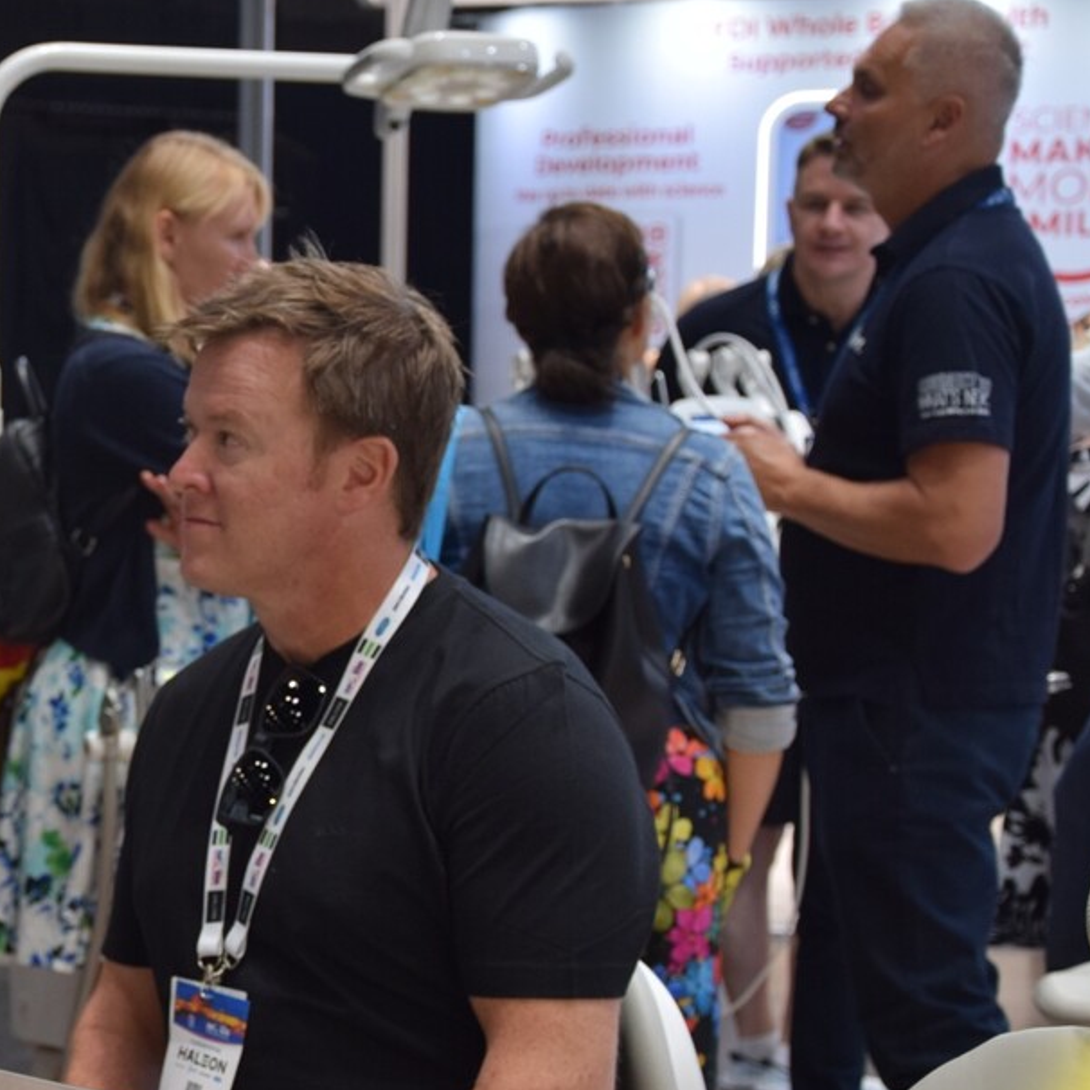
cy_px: 718
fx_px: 3954
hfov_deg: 15.3
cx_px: -61
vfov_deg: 15.7
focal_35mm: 111
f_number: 5
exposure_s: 1/100
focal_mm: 40
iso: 400
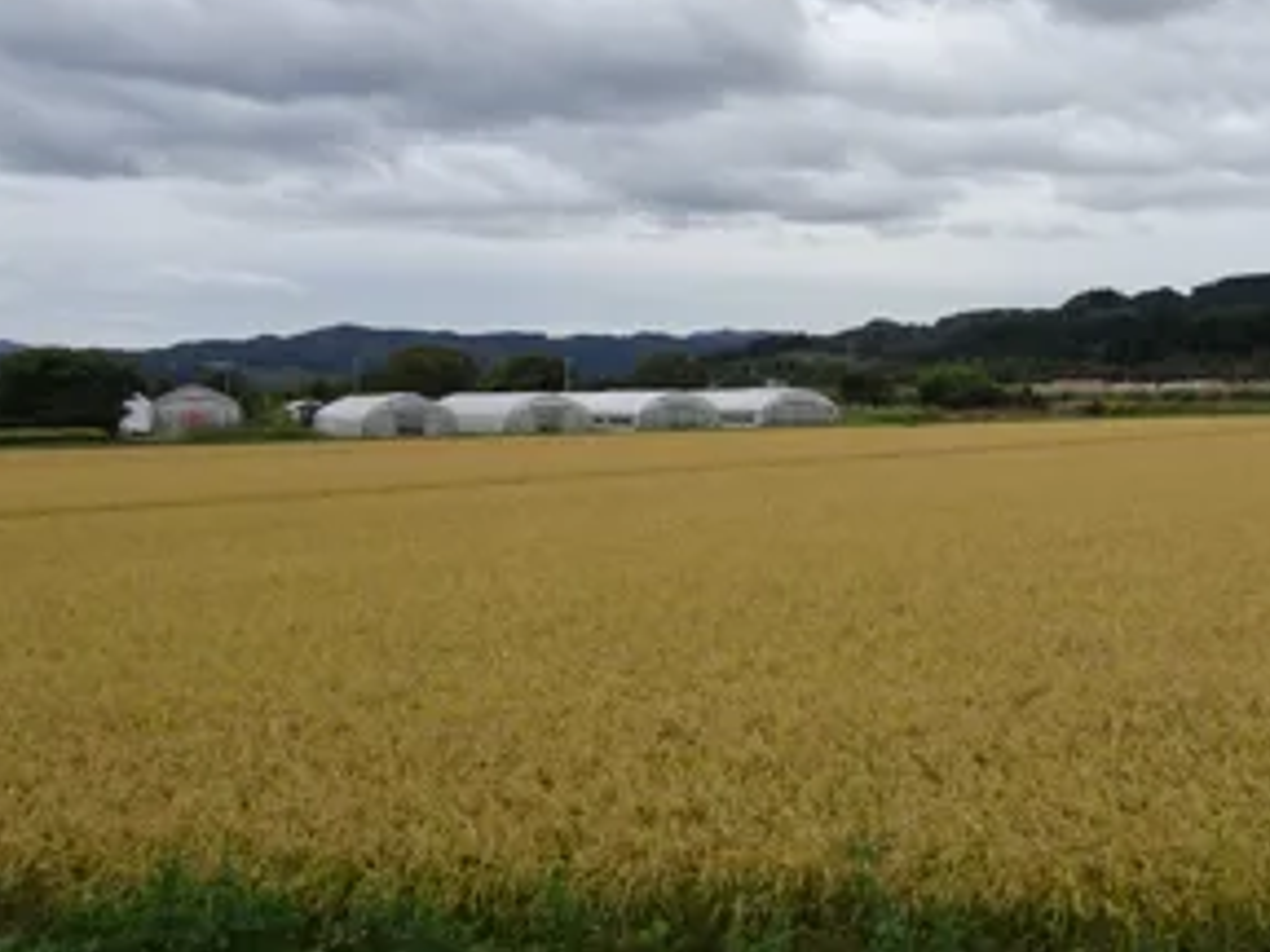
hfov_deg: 45.2
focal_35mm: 40
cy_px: 339
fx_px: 1468
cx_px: 952
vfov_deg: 35.7
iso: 80
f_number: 3.5
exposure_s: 1/250
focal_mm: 4.1
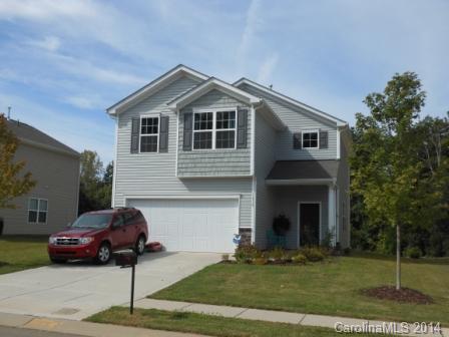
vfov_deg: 37.7
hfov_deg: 49.0
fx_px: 493
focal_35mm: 38
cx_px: 224
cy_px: 168
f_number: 3.6
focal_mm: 6.8
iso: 80
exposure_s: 1/1000
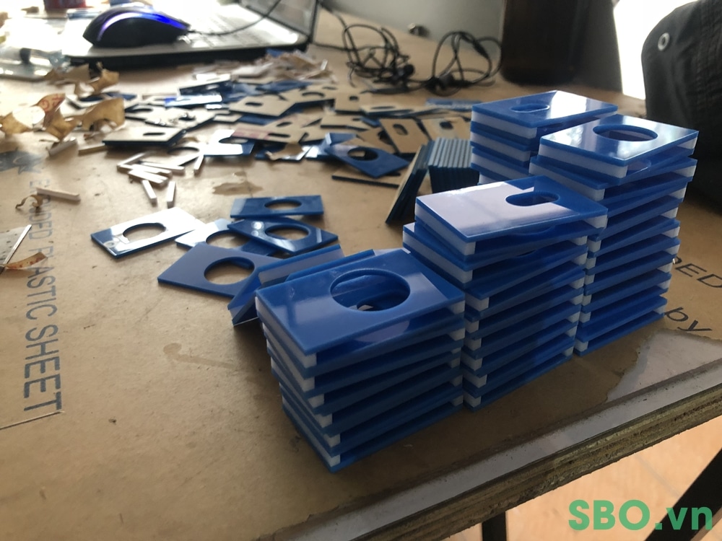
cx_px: 361
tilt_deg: -29.9
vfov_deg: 49.7
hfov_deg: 63.4
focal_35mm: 28
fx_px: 584
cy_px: 270
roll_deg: +1.5
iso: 100
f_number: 1.8
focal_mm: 4
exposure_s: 1/11
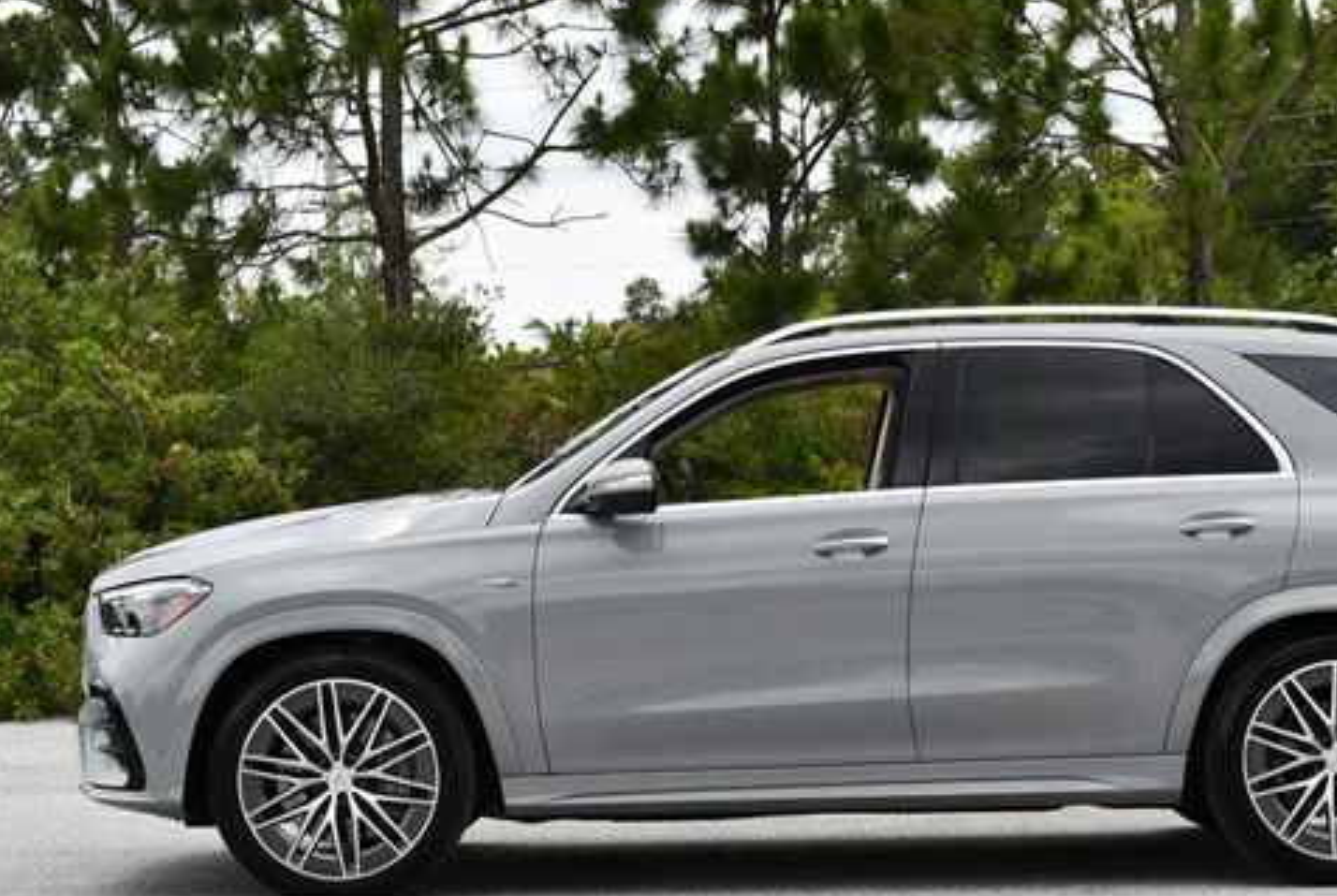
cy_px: 430
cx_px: 820
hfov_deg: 23.6
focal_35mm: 86
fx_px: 3199
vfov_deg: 15.9
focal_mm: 32
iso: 125
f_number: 8
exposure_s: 1/250
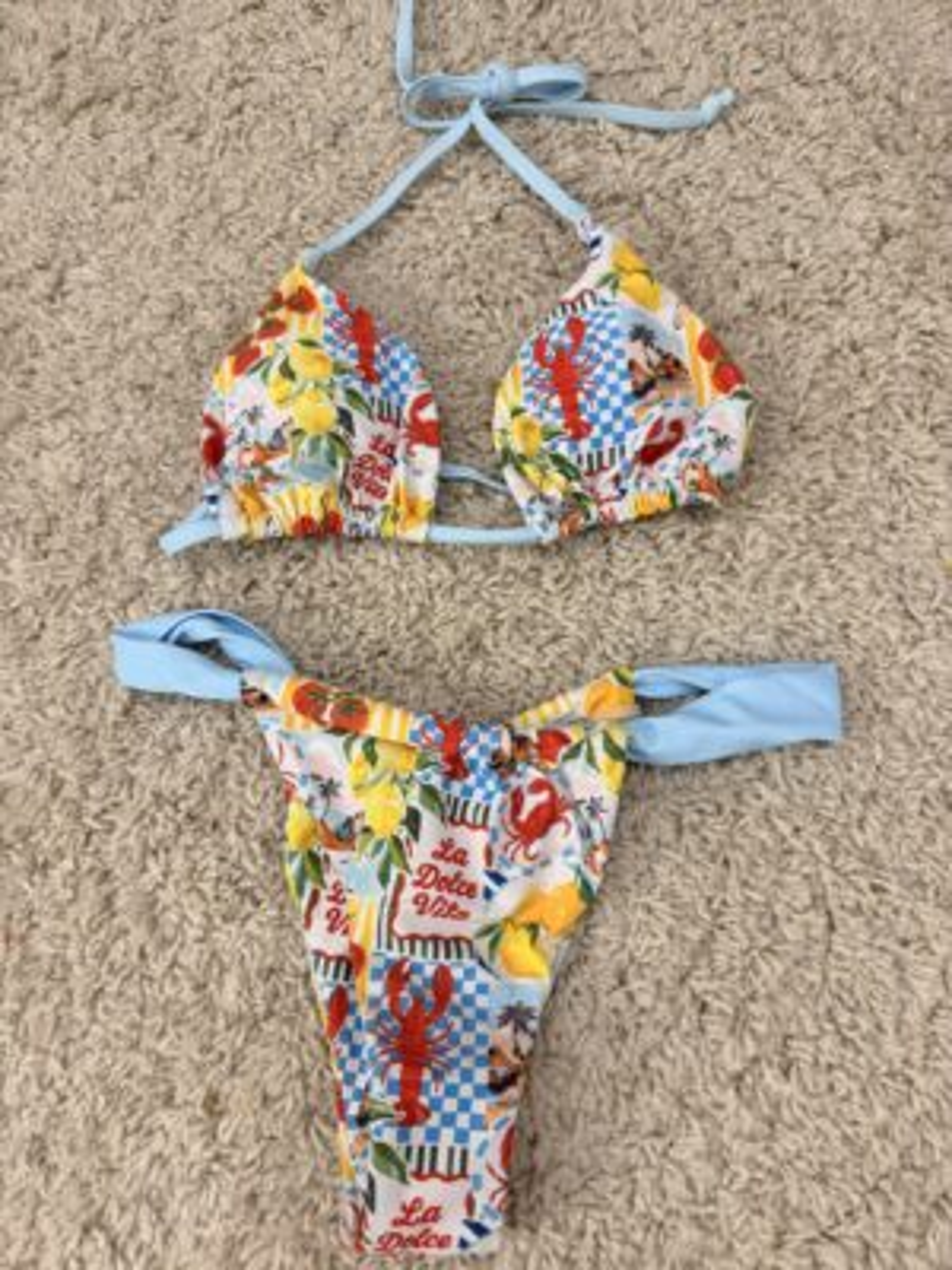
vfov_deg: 71.6
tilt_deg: -74.6
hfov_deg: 56.8
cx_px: 476
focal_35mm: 24
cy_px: 635
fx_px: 880
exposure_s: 1/100
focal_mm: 6.76
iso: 80
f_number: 1.78
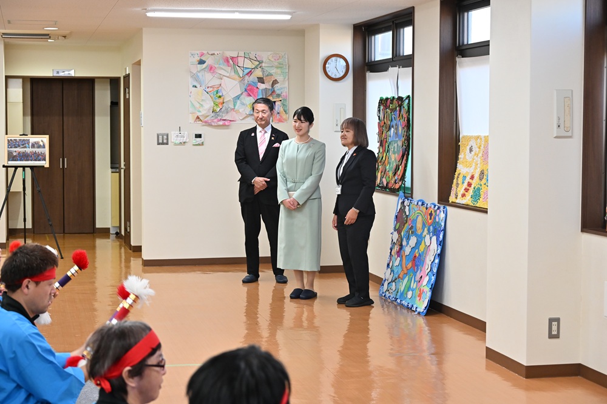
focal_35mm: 71
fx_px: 1197
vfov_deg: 19.2
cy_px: 202
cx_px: 304
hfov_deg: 28.5
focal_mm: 71
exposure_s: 1/160
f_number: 6
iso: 2500
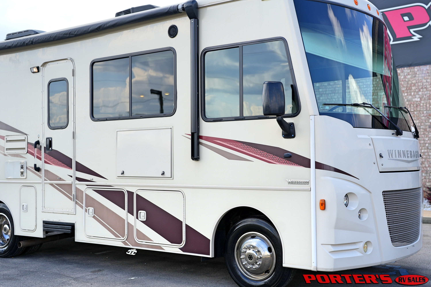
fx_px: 599
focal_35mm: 50
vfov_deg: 27.0
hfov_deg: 39.6
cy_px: 144
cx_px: 216
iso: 100
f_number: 3.2
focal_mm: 50
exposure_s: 1/500
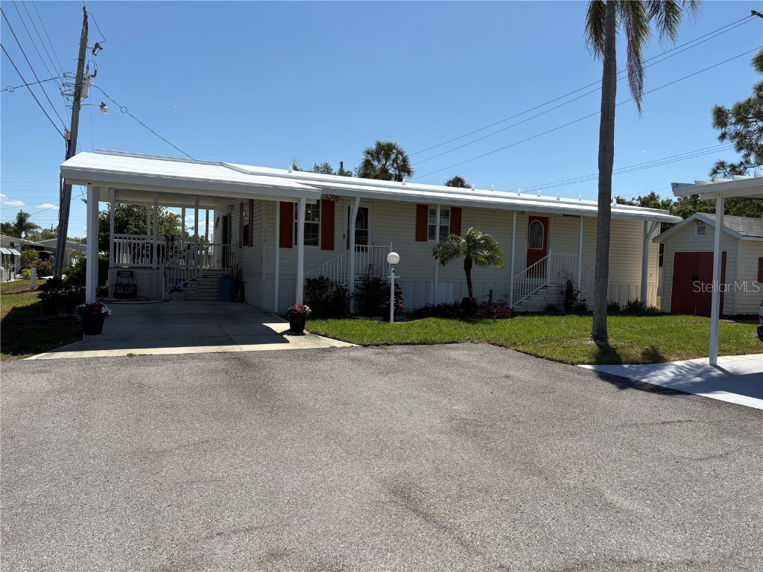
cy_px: 286
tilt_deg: -2.0
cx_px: 382
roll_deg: -1.1
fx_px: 573
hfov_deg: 67.3
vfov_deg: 53.1
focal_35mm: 26
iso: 50
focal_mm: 5.96
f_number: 1.6
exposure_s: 1/4608
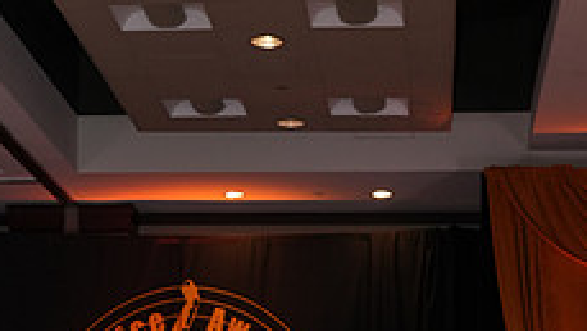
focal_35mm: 122
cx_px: 173
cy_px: 621
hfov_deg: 17.5
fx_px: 1900
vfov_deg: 9.4
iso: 1250
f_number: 5.6
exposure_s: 1/200
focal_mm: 46
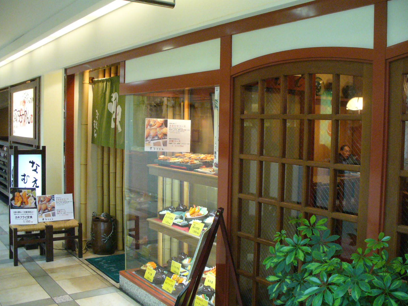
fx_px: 436
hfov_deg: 50.1
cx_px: 204
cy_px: 153
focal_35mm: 37
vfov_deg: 38.7
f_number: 2.8
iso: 400
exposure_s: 1/60
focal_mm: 6.1
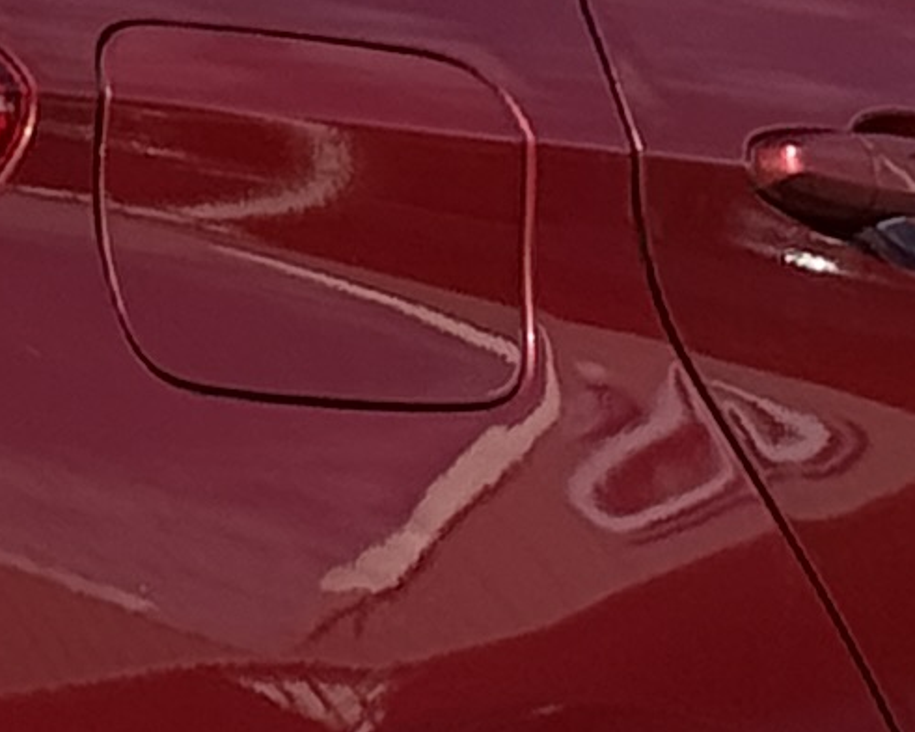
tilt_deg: +1.7
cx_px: 548
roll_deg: -1.6
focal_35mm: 385
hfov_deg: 5.0
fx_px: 10428
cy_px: 440
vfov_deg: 4.0
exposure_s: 1/3378
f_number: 1.78
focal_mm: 6.76
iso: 64
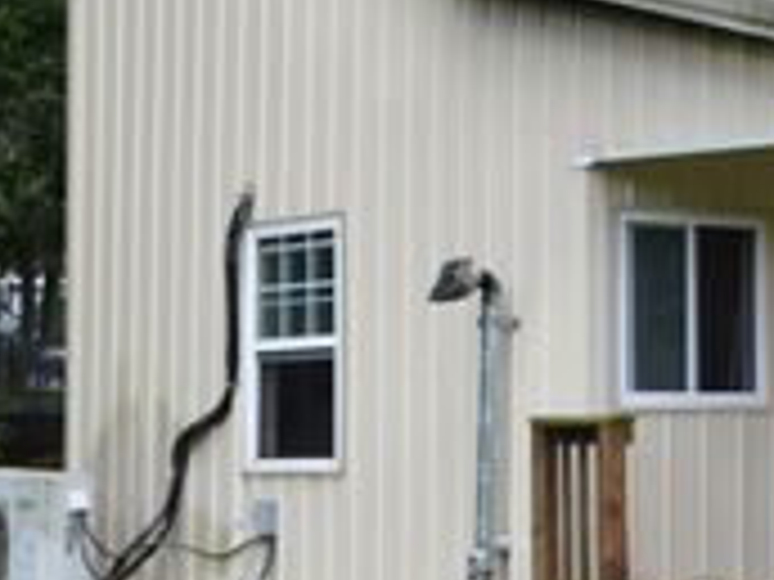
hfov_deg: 16.9
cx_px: 1026
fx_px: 2437
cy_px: 198
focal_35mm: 109
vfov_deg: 13.6
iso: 100
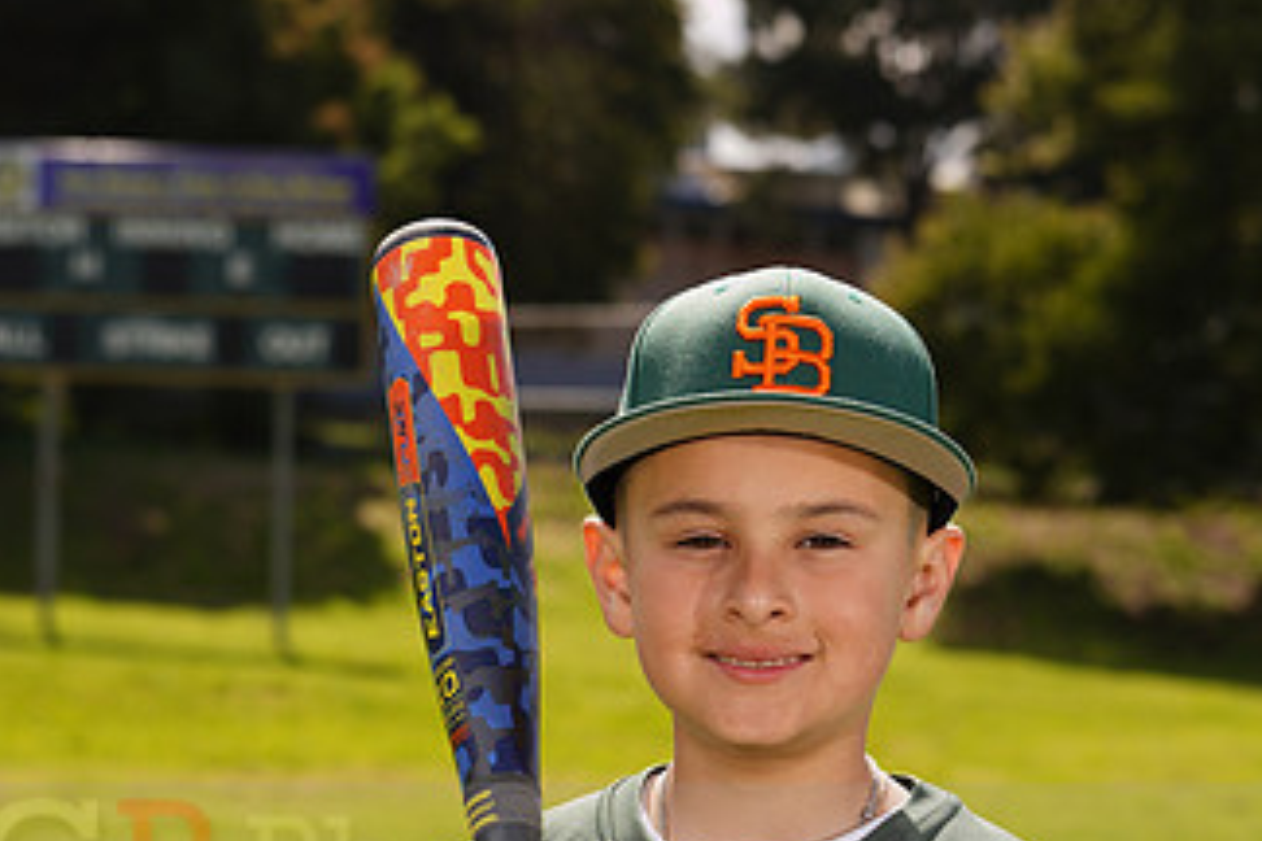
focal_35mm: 179
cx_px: 528
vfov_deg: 7.6
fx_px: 6274
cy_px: 837
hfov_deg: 11.5
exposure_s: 1/160
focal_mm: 100
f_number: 9
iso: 80
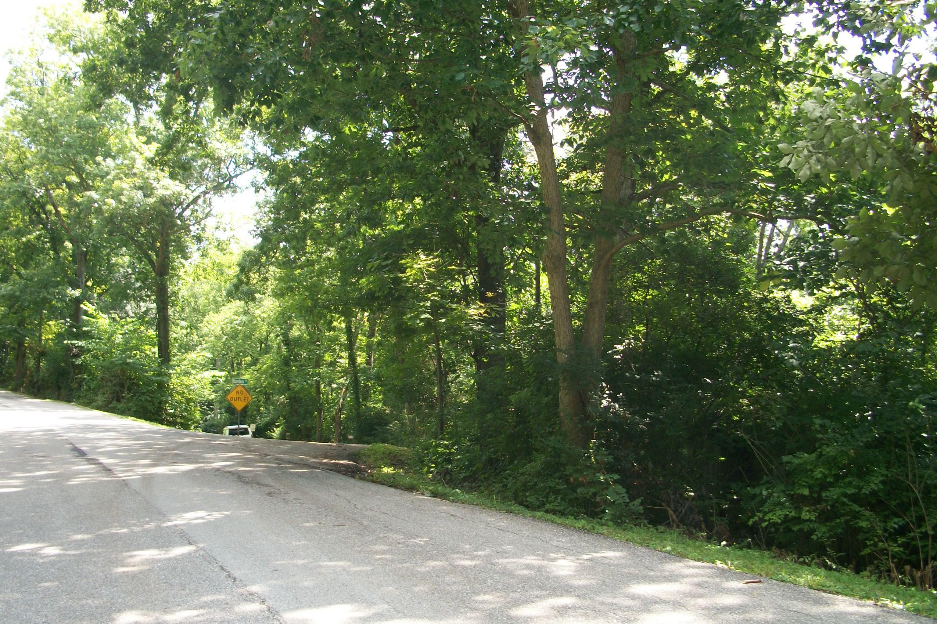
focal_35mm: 37
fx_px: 963
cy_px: 319
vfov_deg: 35.9
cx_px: 468
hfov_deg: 51.9
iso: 80
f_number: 3.1
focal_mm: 6.3
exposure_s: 1/125
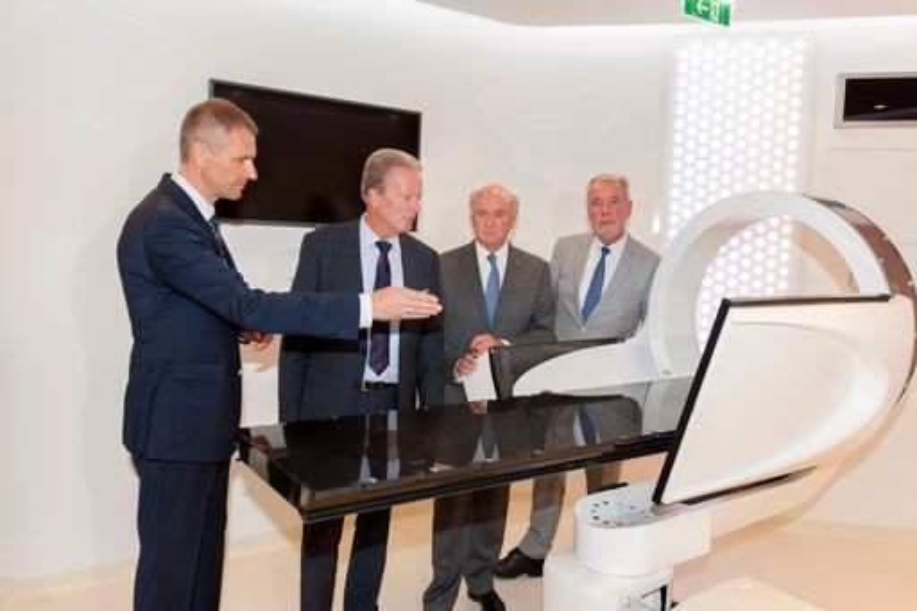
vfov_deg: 46.4
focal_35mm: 28
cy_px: 306
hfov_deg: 65.5
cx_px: 458
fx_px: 713
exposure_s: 1/50
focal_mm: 28
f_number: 4
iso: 640
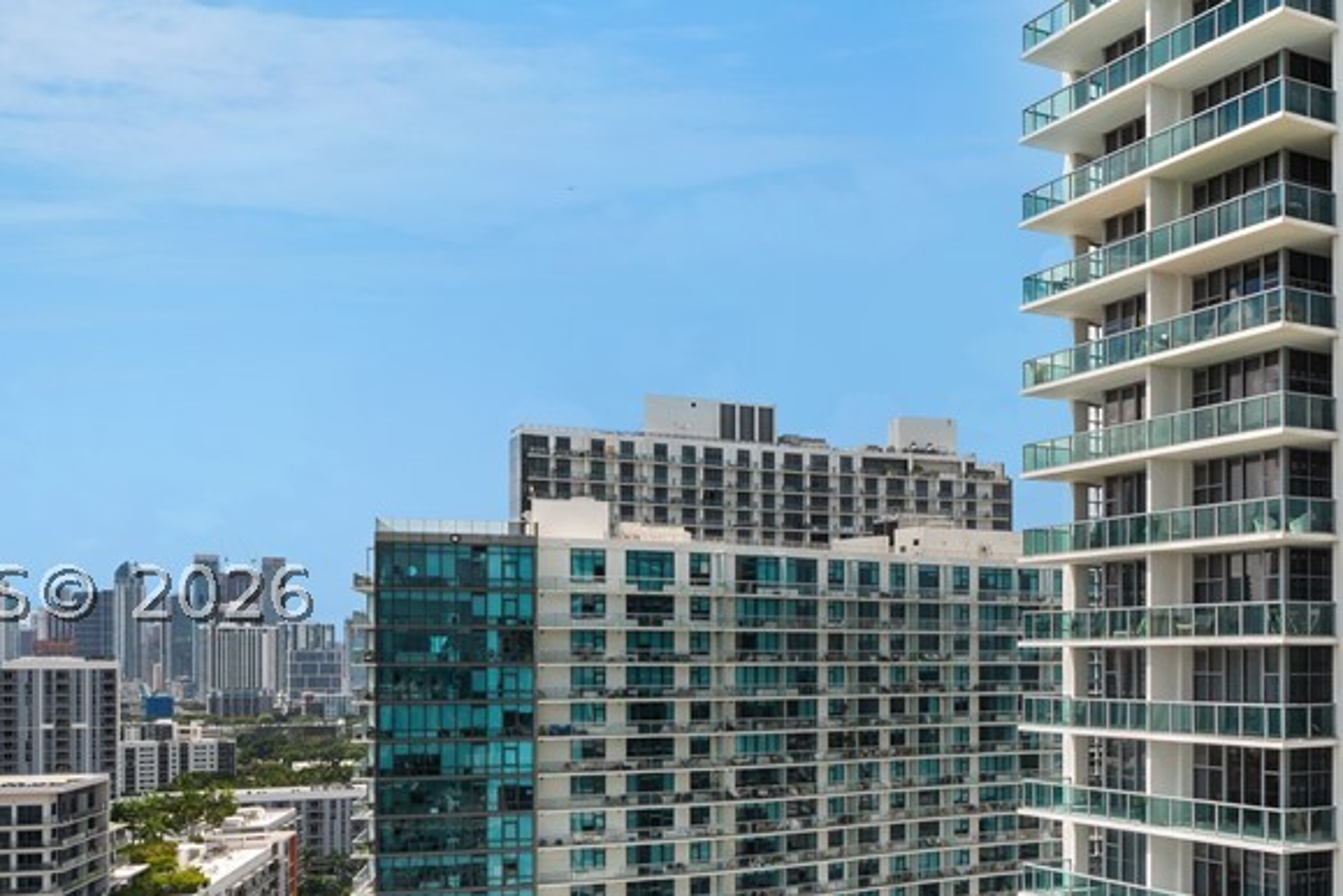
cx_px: 1224
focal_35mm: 41
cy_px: 588
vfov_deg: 32.4
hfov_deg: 43.1
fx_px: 1529
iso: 80
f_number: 11
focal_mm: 14
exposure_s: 1/125
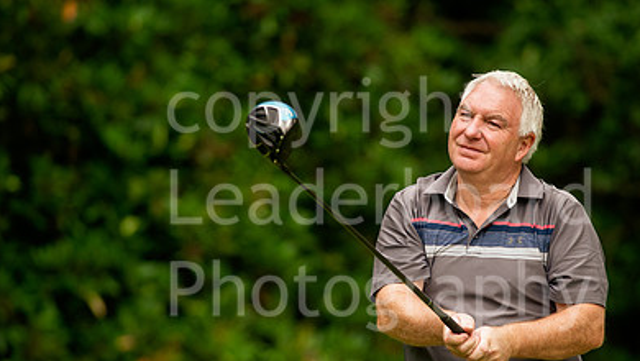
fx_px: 7931
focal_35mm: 467
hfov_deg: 4.6
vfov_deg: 2.6
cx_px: 382
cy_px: 212
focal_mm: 300
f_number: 4
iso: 500
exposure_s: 1/2000
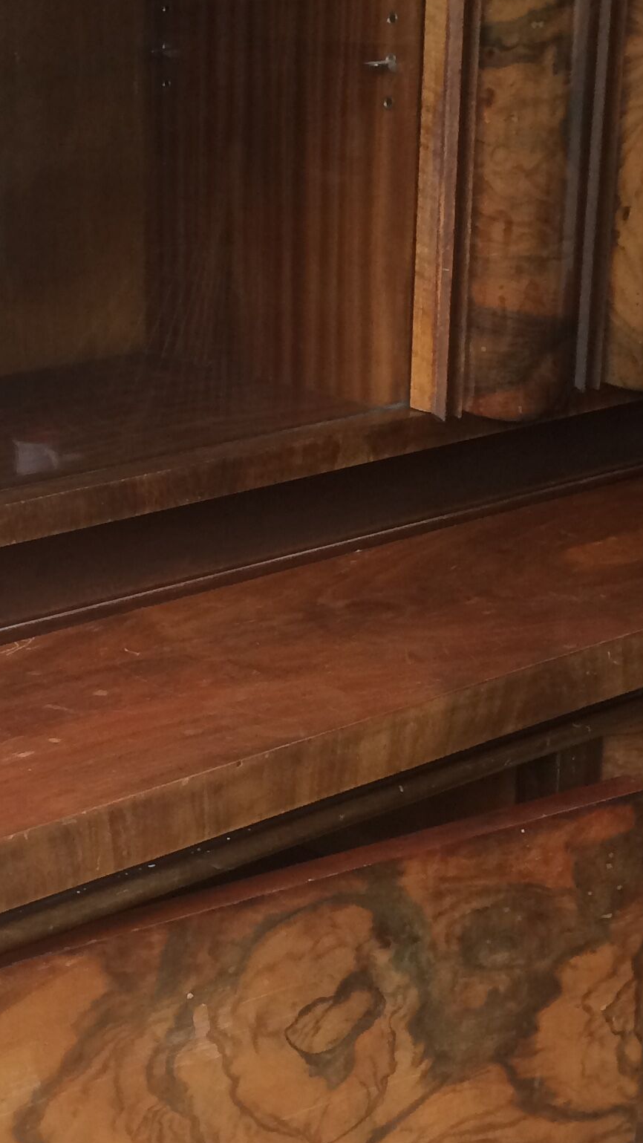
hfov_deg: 17.7
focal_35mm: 67
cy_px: 587
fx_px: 2030
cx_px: 53
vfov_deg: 31.4
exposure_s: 1/33
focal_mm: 4.15
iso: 100
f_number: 2.2
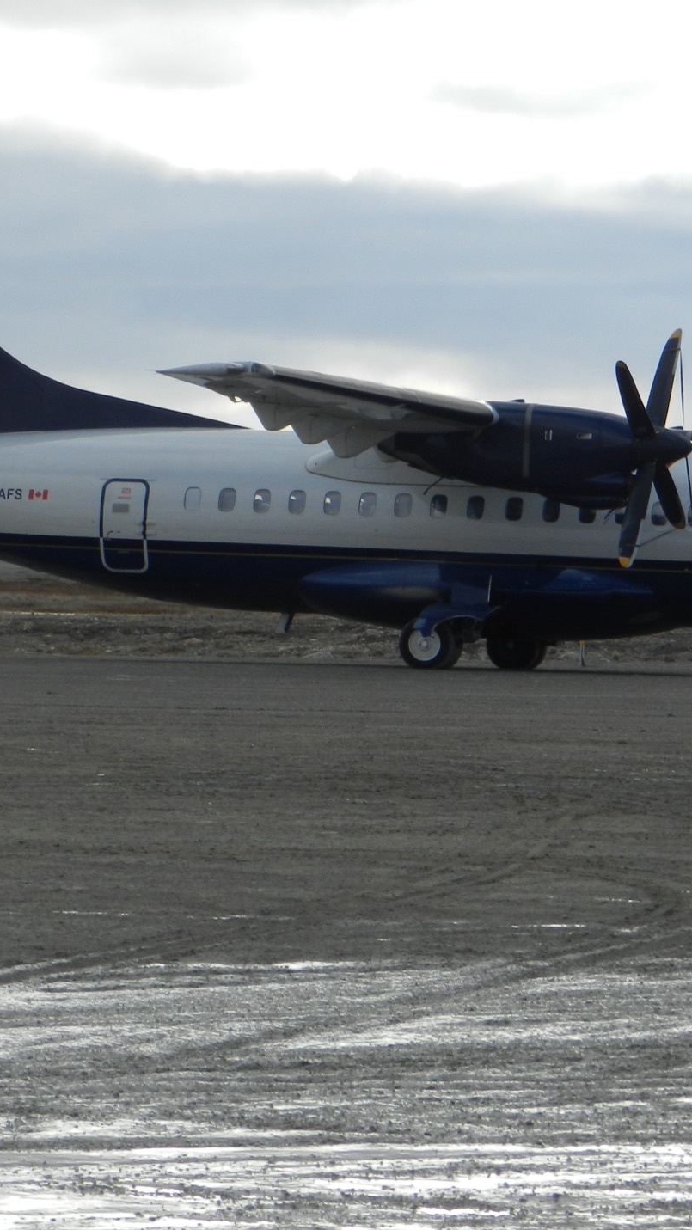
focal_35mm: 190
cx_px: 444
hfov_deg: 6.4
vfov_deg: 11.3
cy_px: 612
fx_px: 6198
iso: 160
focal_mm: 23.1
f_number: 5
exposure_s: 1/640
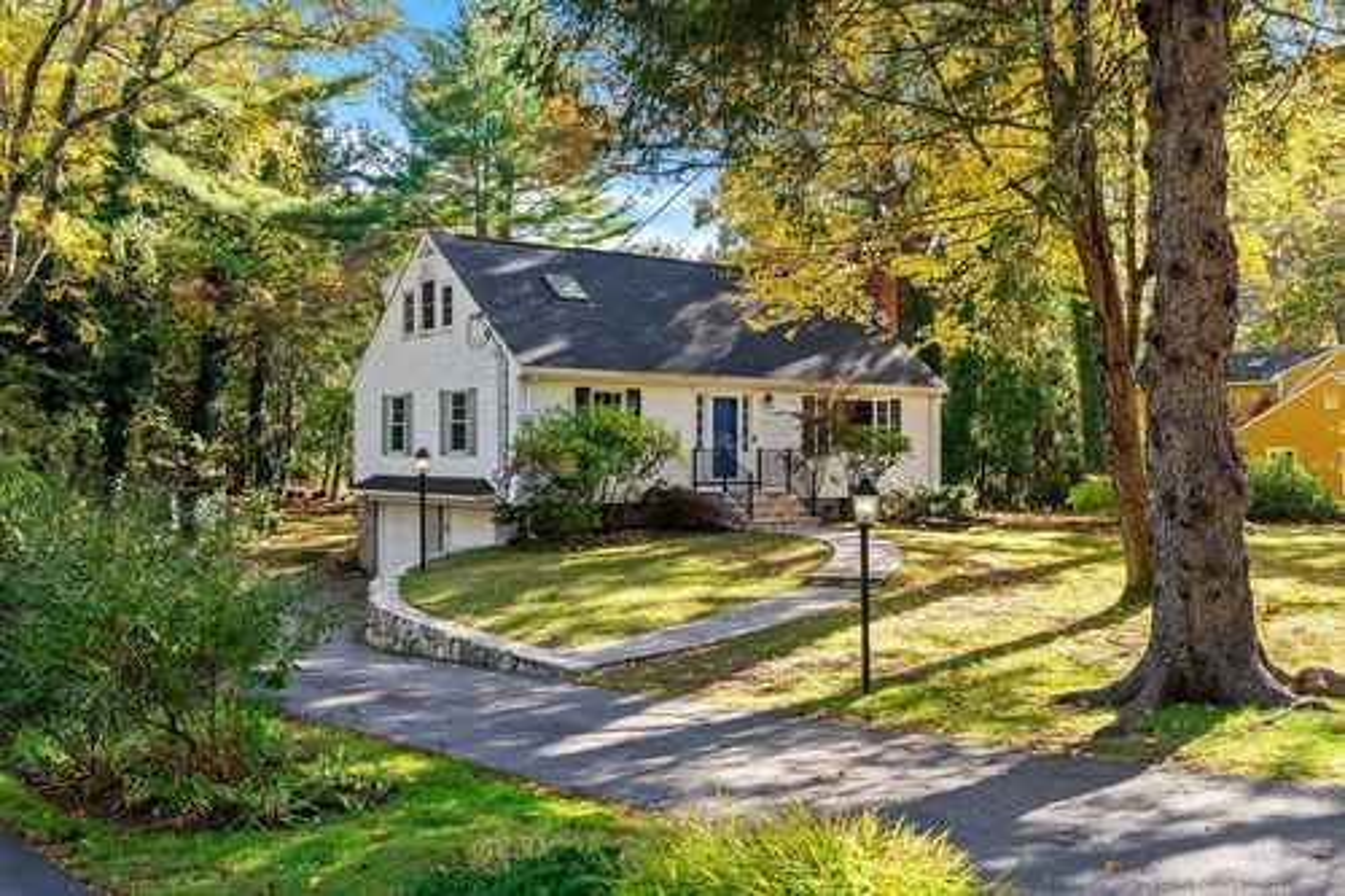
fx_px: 1307
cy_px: 448
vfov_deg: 37.8
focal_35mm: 35
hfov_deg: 54.5
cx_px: 672
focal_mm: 35
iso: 500
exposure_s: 1/80
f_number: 7.1
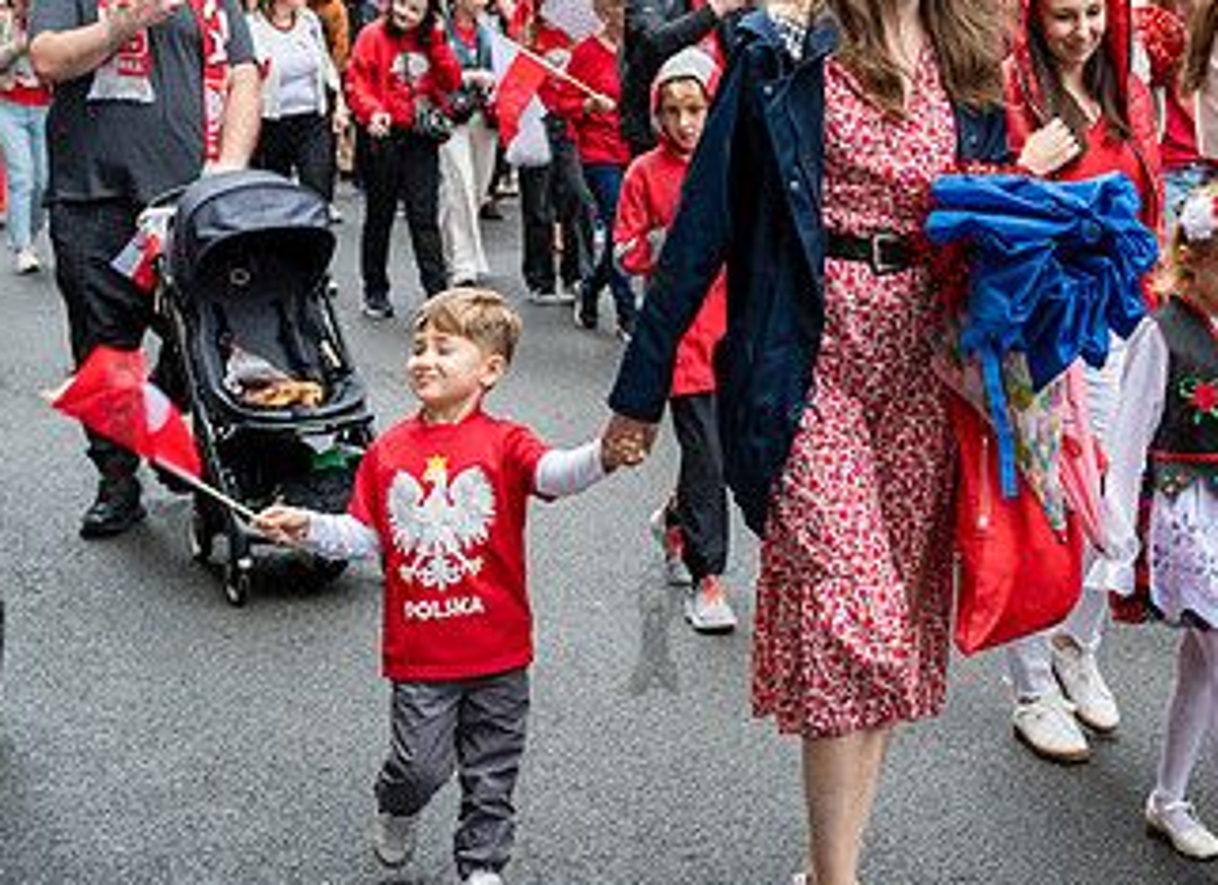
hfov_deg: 27.1
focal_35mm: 72
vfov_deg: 19.8
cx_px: 842
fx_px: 2505
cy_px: 163
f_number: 3.5
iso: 500
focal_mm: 35
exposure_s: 1/250
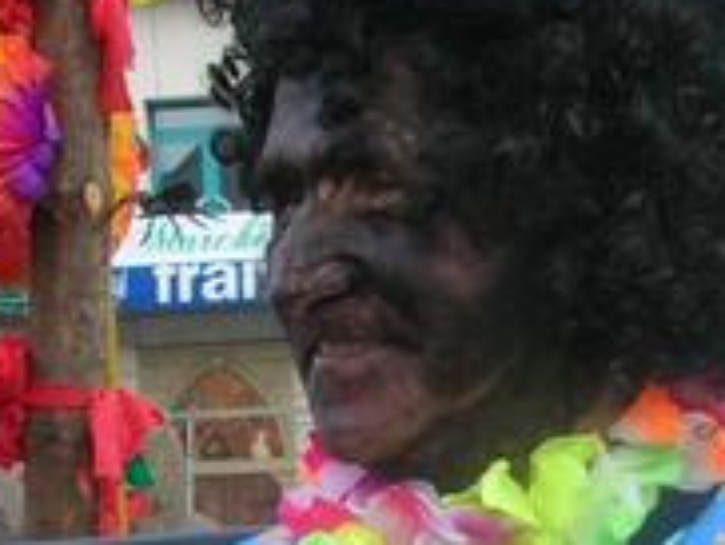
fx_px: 2580
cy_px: 708
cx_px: 705
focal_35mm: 123
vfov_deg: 11.7
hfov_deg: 15.7
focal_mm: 5.8
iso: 50
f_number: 2.8
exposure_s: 1/142
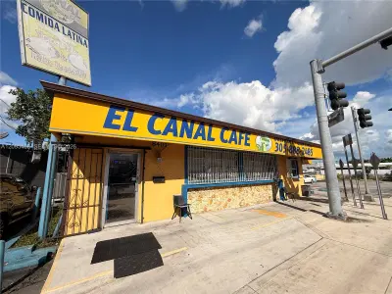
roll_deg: +1.0
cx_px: 196
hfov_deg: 102.1
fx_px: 159
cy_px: 147
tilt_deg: +9.3
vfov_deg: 85.7
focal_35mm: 14
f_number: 2.2
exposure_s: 1/3891
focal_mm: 2.22
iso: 50
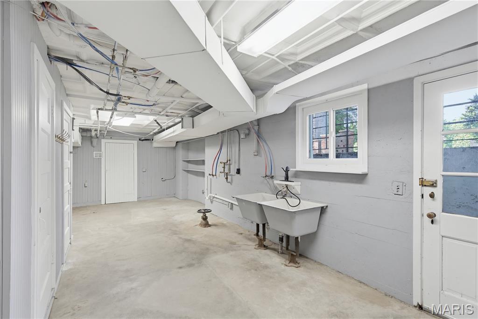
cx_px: 239
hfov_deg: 96.7
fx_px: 212
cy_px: 160
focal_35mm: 16
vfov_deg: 73.8
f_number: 6.3
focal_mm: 16
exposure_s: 1/2
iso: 200
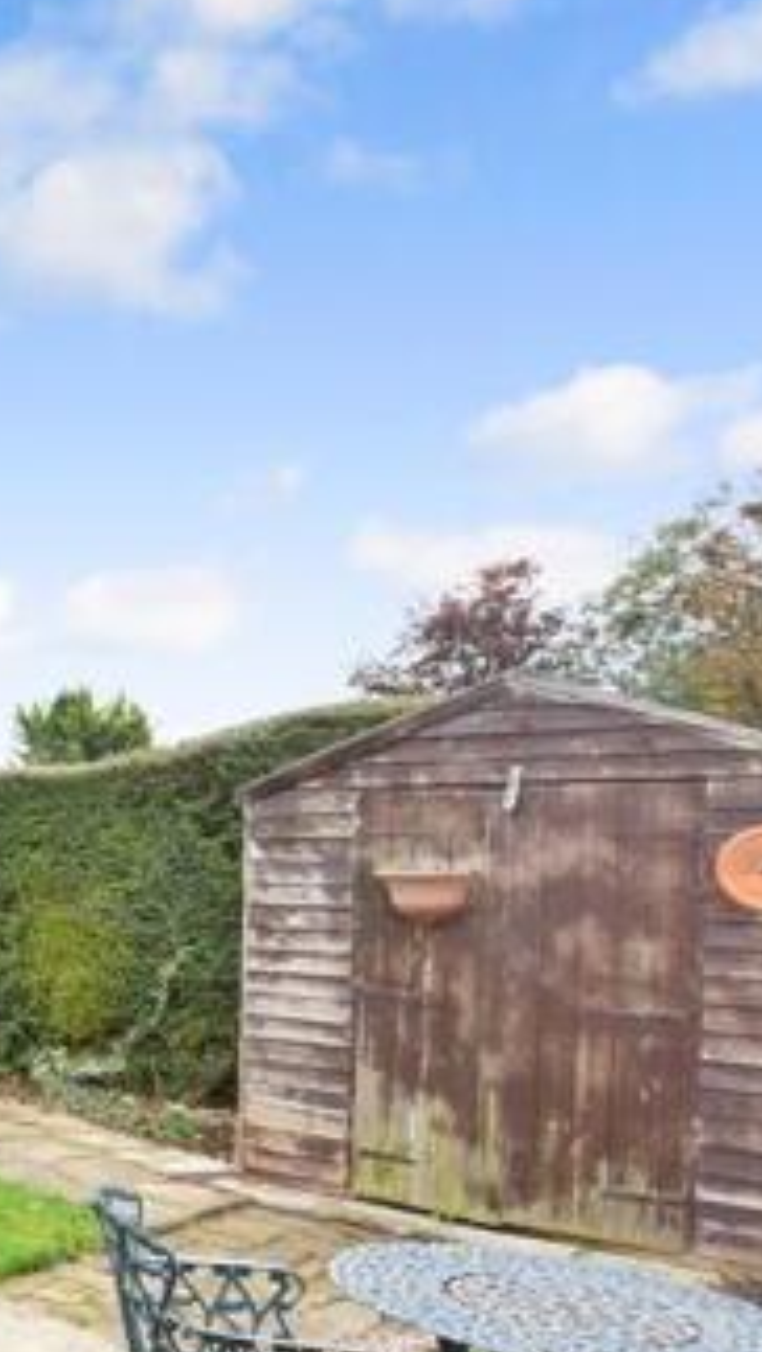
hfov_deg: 24.5
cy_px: 848
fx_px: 1258
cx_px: -435
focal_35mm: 35
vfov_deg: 55.8
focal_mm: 11
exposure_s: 1/125
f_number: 5.6
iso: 200
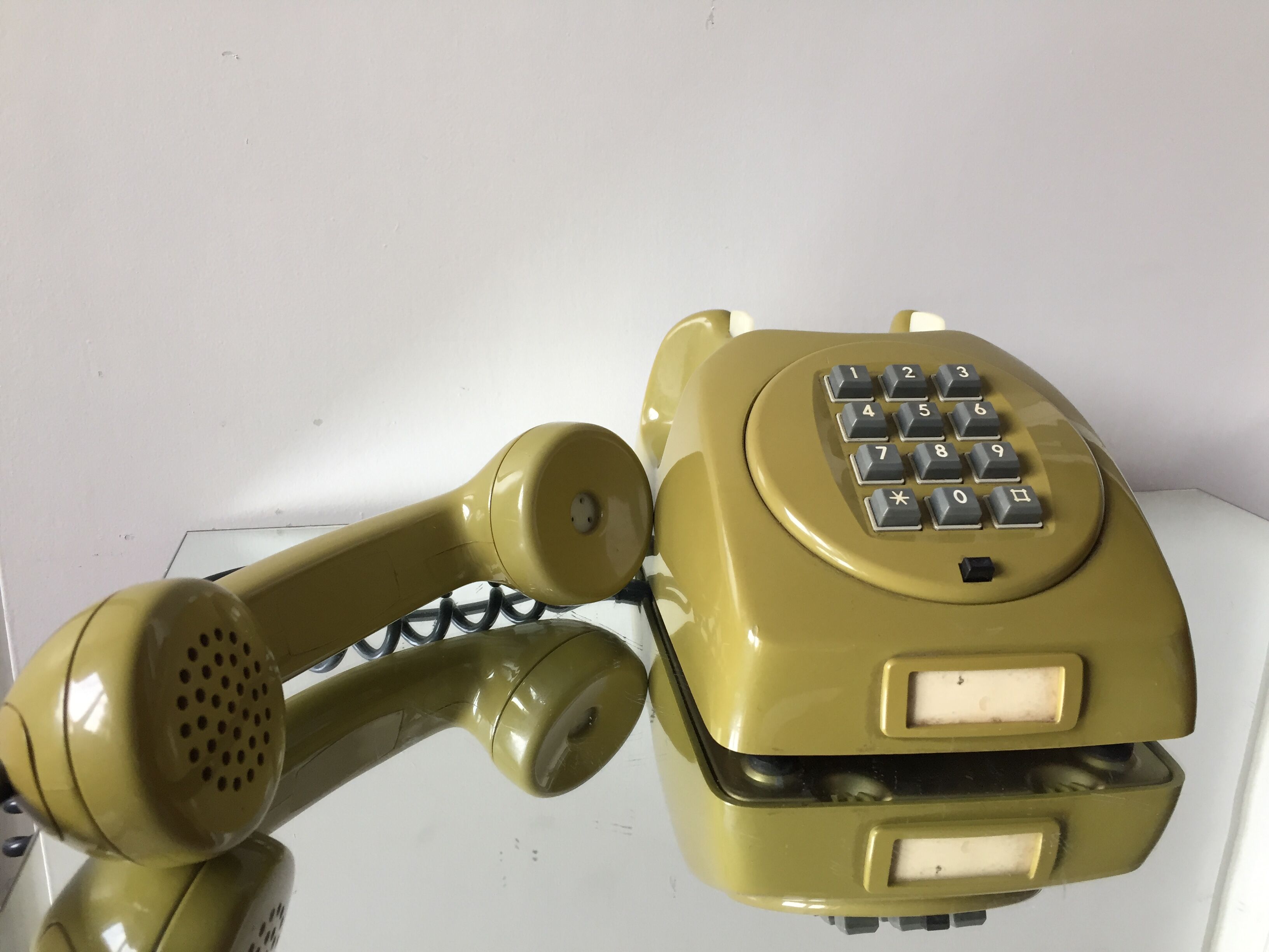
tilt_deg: -17.2
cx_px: 634
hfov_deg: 61.7
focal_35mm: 29
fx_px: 1063
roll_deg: -2.3
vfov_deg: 48.2
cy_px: 476
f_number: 2.2
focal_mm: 4.15
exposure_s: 1/33
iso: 40
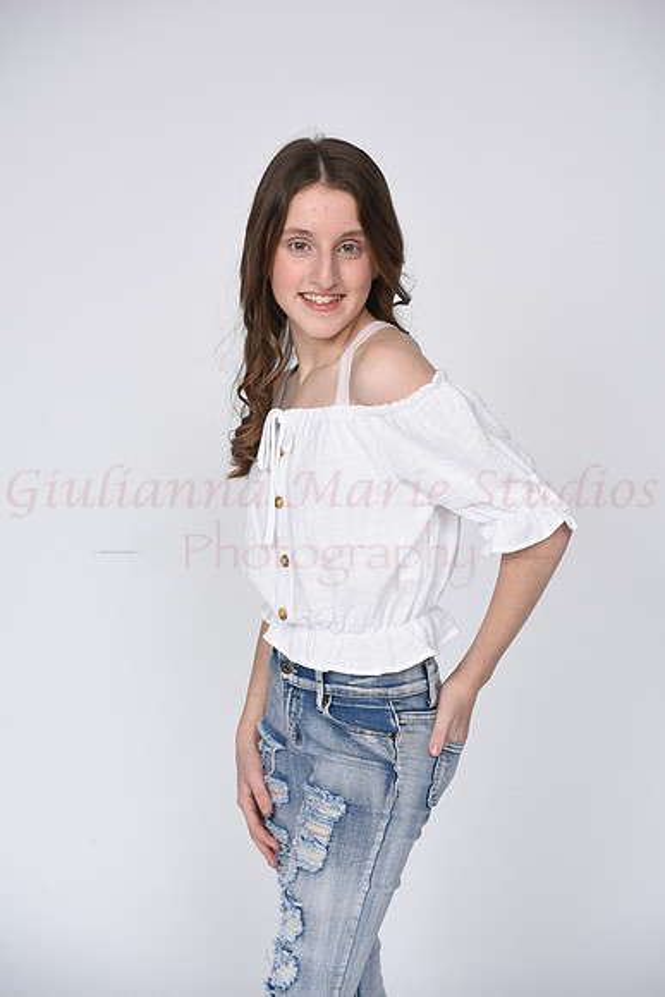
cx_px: 332
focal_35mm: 55
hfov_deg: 24.6
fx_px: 1523
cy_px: 498
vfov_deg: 36.2
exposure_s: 1/125
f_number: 9
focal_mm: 55
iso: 160
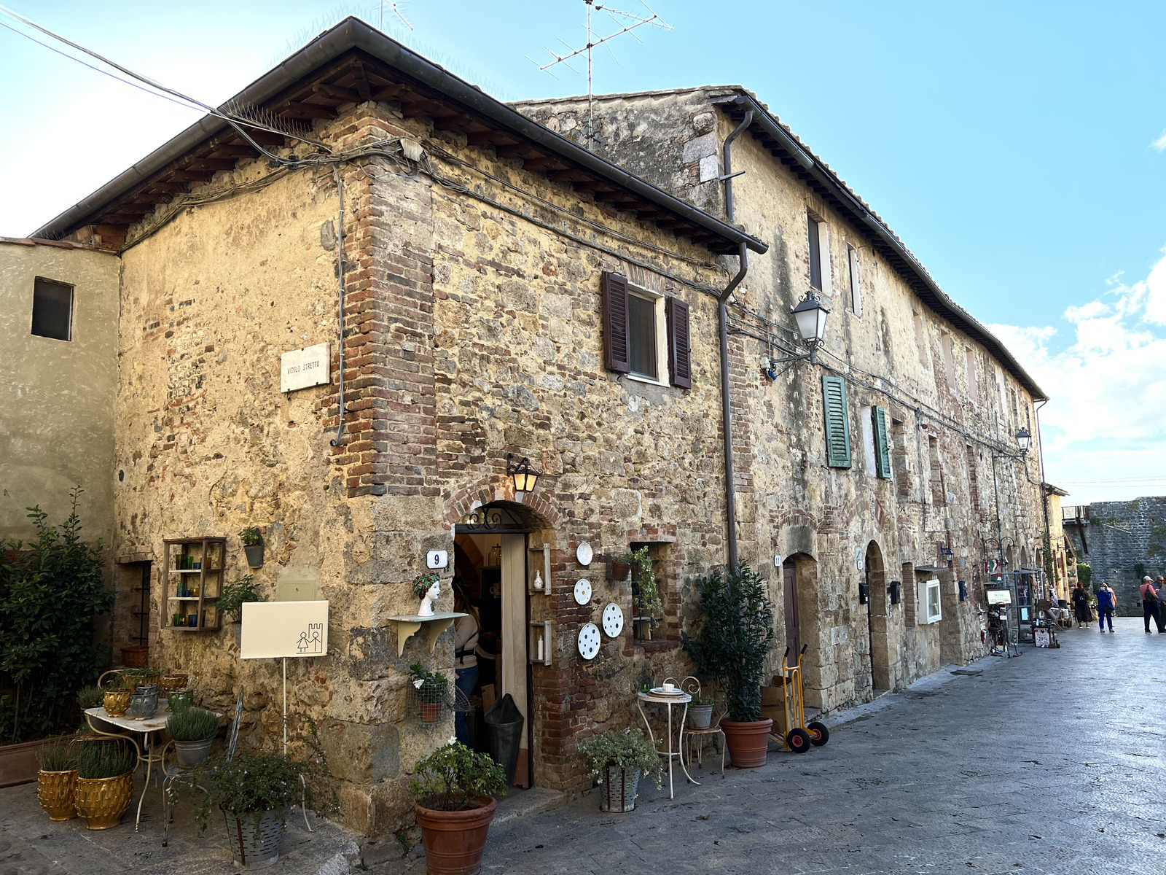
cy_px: 438
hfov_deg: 67.3
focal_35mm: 26
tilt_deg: +8.3
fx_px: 876
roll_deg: +1.4
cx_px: 583
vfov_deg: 53.1
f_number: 1.5
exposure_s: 1/581
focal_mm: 5.7
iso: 50
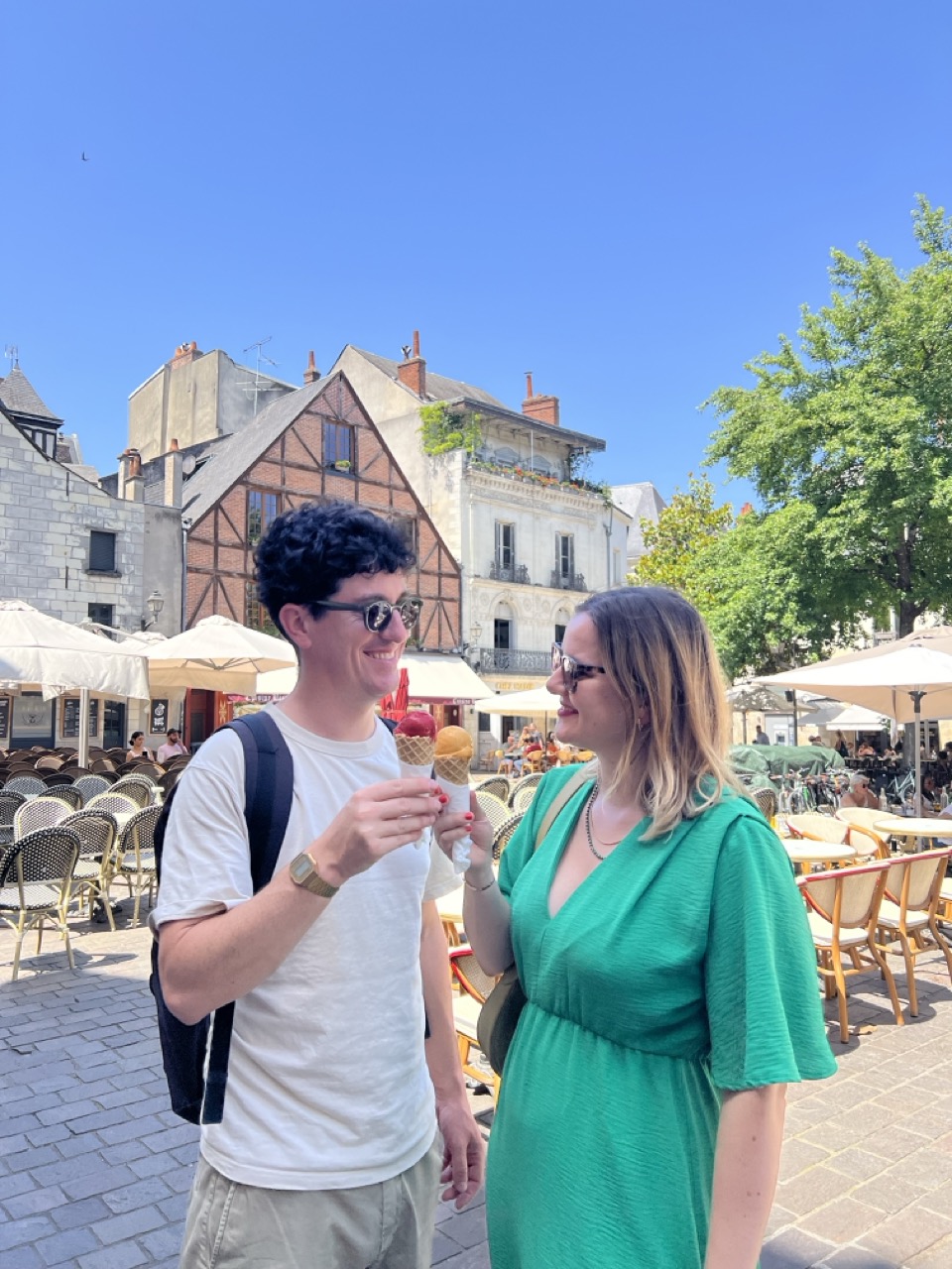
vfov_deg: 67.3
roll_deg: -0.7
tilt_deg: +2.8
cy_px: 634
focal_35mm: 26
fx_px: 953
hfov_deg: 53.1
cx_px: 476
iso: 50
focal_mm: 5.7
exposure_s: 1/1553
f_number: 1.5
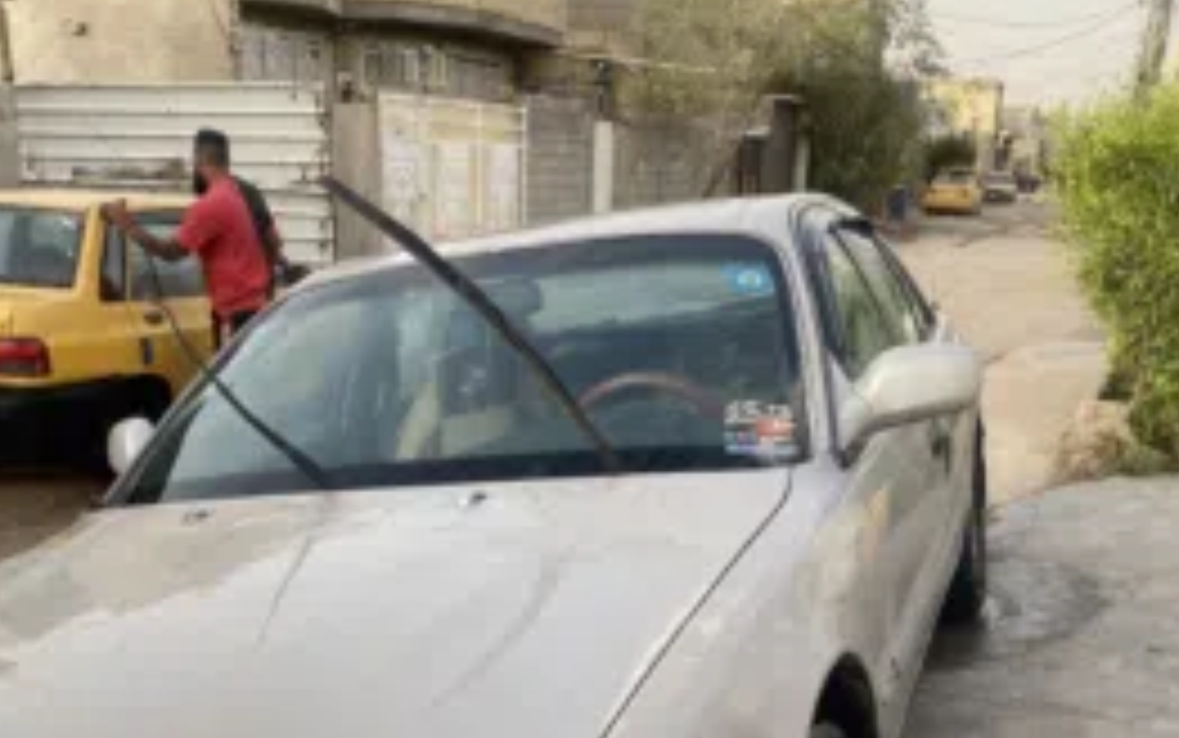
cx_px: 567
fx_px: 1350
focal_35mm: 42
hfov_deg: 47.2
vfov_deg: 29.6
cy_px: 634
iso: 32
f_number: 1.8
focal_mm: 4.25
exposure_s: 1/702
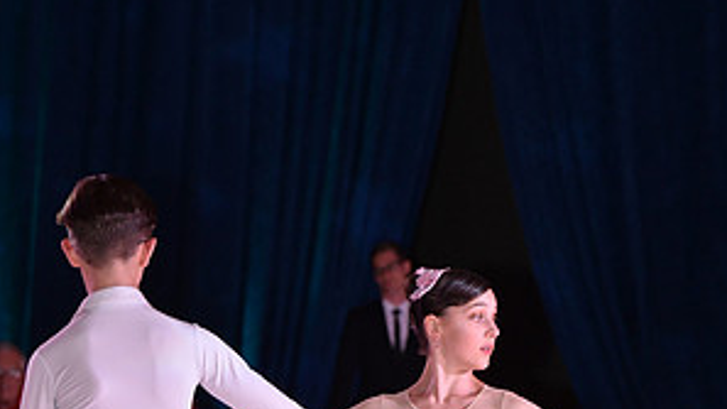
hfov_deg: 8.8
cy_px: 566
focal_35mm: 245
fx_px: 4722
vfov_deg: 4.9
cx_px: 290
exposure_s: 1/250
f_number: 5
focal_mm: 120
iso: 1600
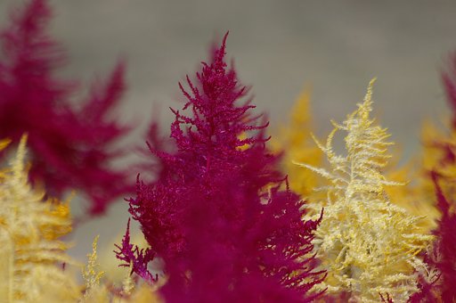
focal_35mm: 450
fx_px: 5693
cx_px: 228
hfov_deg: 4.6
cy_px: 152
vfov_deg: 3.0
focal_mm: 300
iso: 200
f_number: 7.1
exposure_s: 1/400
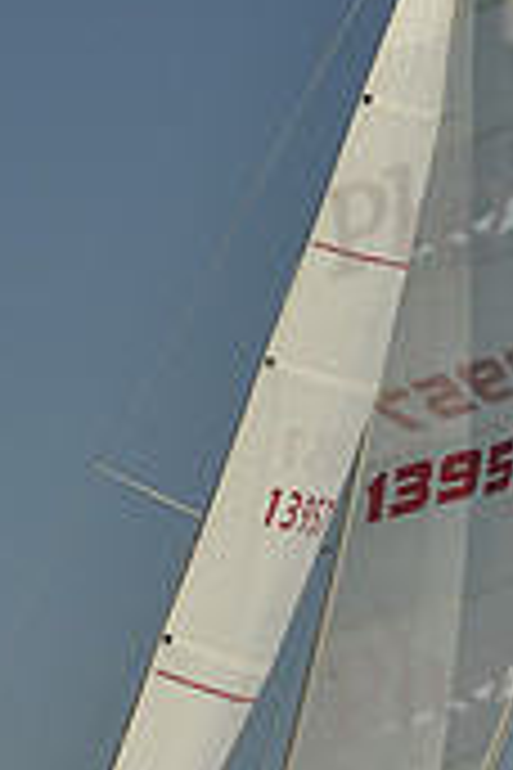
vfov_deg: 8.6
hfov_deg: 5.8
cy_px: 459
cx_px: 92
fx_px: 5087
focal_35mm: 238
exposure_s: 1/1000
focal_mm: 70
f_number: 8
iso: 280
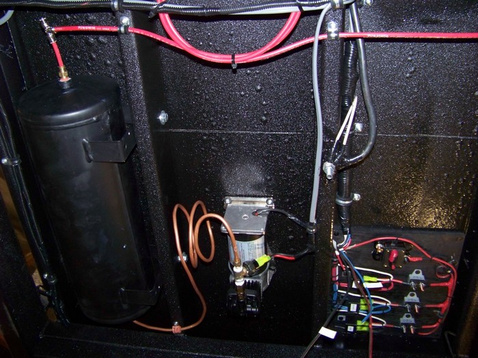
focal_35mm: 36
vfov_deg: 39.7
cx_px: 239
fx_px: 497
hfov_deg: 51.4
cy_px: 179
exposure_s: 1/30
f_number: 2.8
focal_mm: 5.85
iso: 200
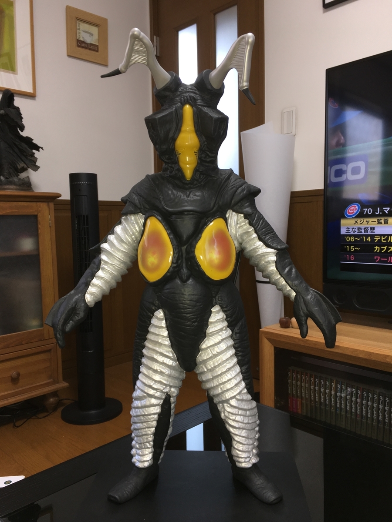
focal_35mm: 29
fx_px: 438
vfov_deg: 61.7
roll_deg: +1.0
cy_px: 261
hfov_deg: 48.2
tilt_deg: -2.2
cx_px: 196
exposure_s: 1/30
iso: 25
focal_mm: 4.15
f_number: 2.2
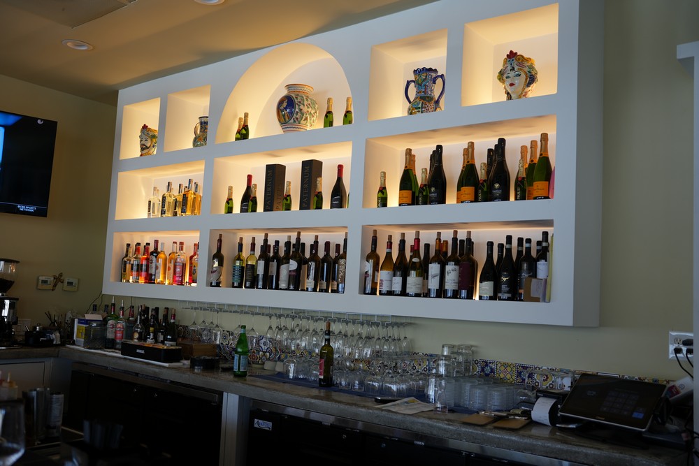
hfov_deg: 55.1
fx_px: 670
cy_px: 233
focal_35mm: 34
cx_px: 350
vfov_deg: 38.4
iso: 100
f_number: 3.2
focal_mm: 34.5
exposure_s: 1/50
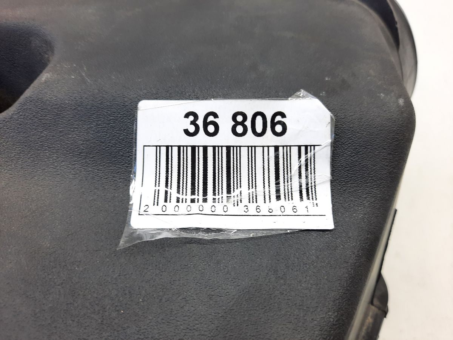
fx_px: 327
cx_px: 226
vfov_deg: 54.9
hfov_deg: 69.4
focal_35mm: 25
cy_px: 170
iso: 100
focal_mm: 4.6
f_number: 2
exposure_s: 1/50
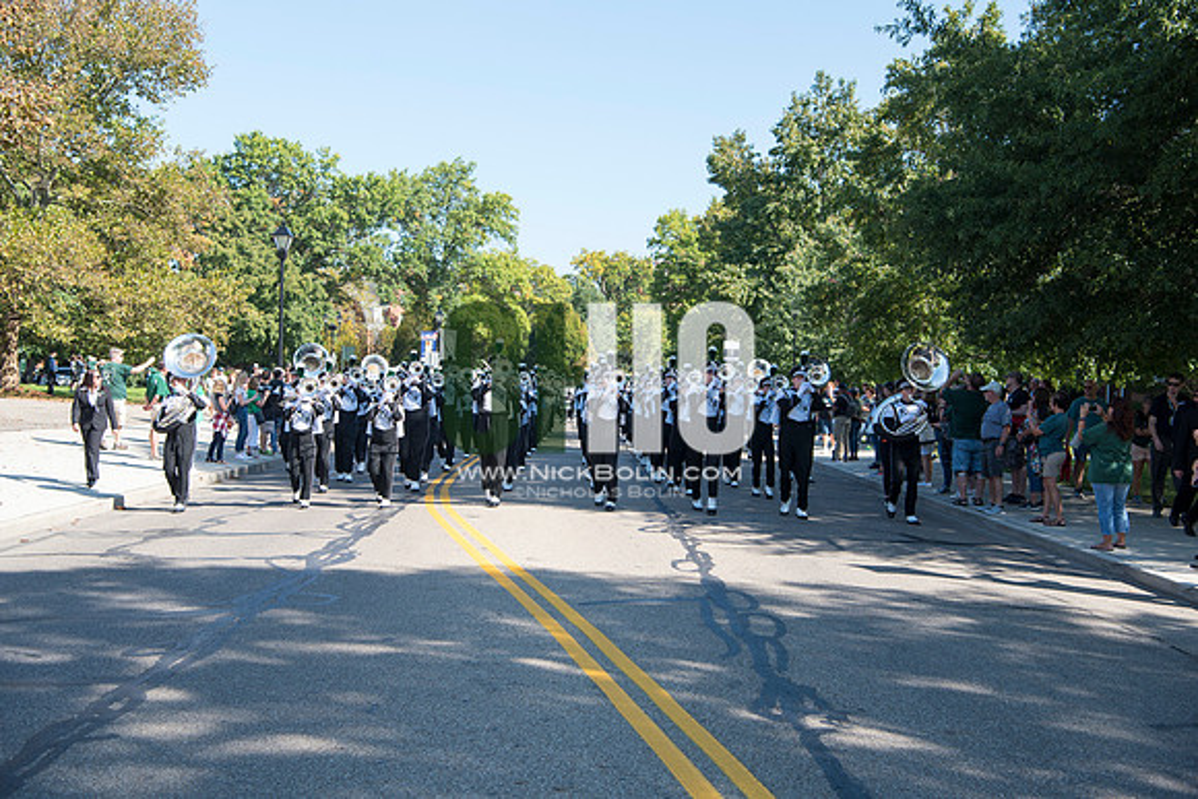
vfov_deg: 33.4
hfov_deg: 48.4
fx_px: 1331
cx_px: 599
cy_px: 400
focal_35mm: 40
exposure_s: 1/500
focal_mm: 40
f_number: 5.6
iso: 200
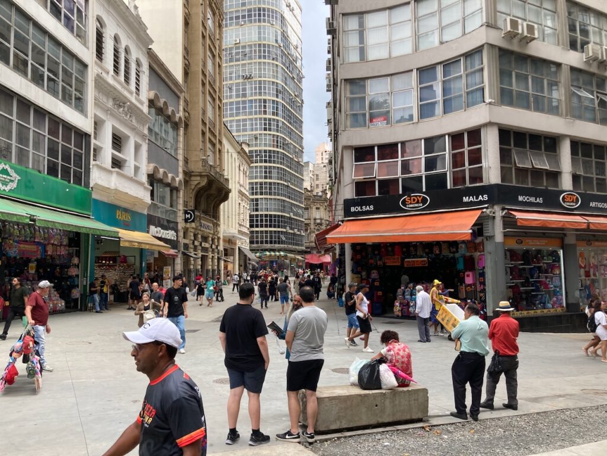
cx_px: 304
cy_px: 228
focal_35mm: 28
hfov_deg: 63.4
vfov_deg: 49.7
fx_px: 491
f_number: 1.8
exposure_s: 1/326
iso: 20
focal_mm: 3.99
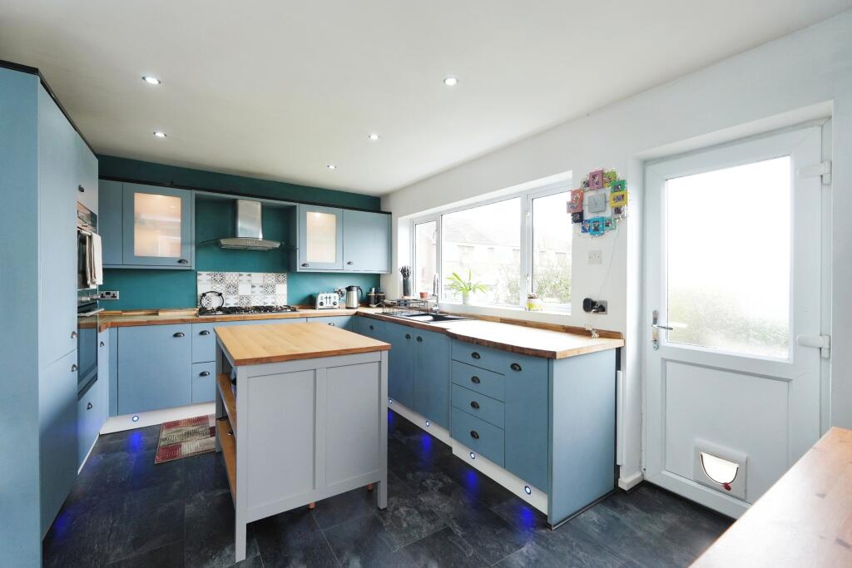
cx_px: 426
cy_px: 284
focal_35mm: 15
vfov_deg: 77.3
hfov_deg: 100.4
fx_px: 355
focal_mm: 10
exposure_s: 1/80
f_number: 4
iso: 200
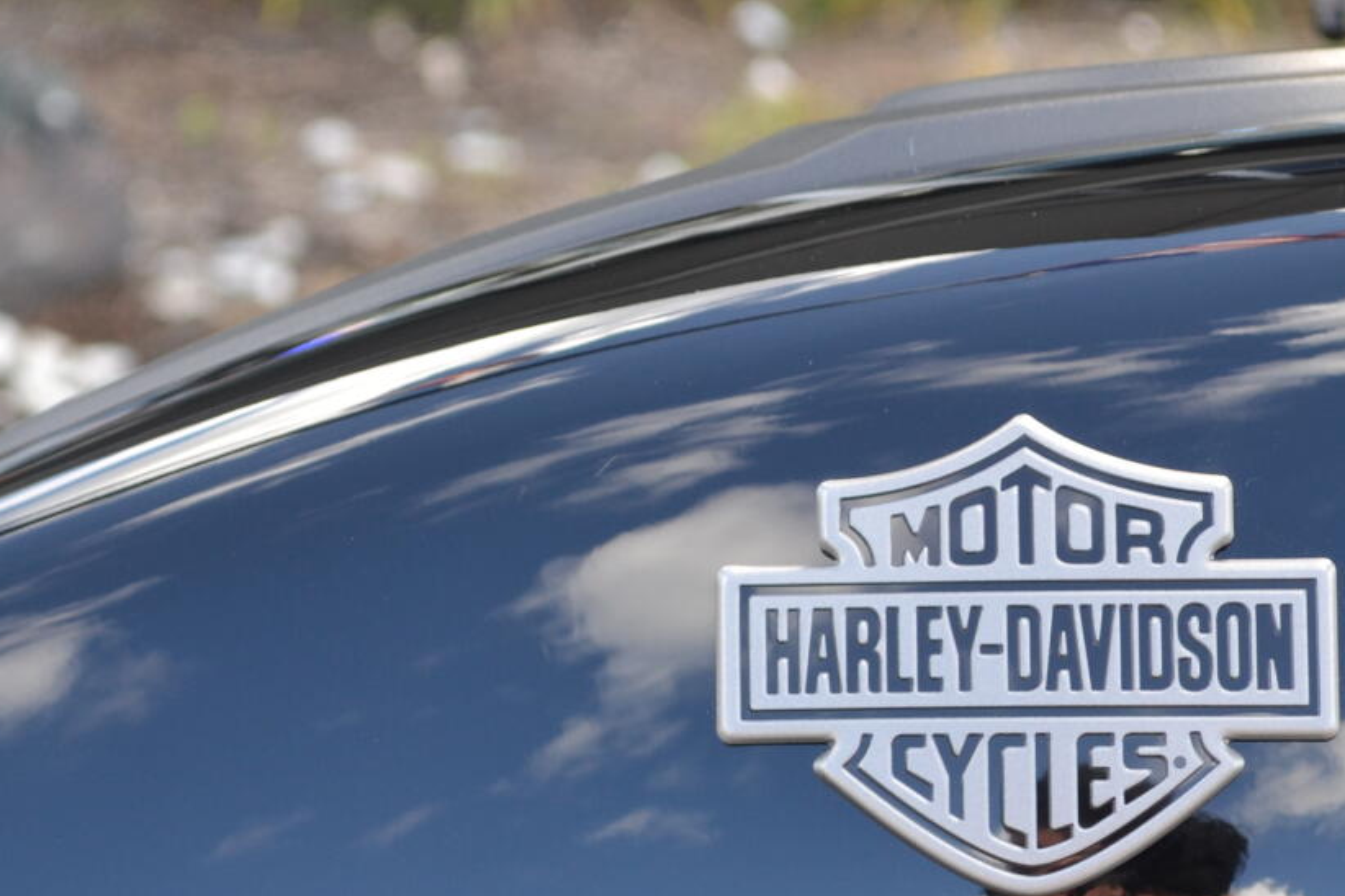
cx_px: 615
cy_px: 683
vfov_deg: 8.3
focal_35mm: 164
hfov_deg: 12.5
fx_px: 6135
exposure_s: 1/125
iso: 250
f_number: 5.6
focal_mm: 45
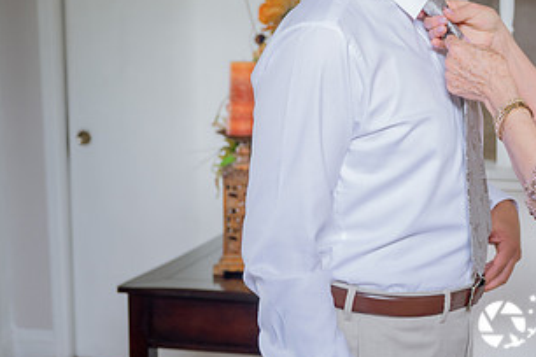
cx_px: 504
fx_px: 1072
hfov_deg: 26.9
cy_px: 89
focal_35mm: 72
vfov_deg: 18.8
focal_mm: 38
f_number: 2.8
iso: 800
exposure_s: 1/125
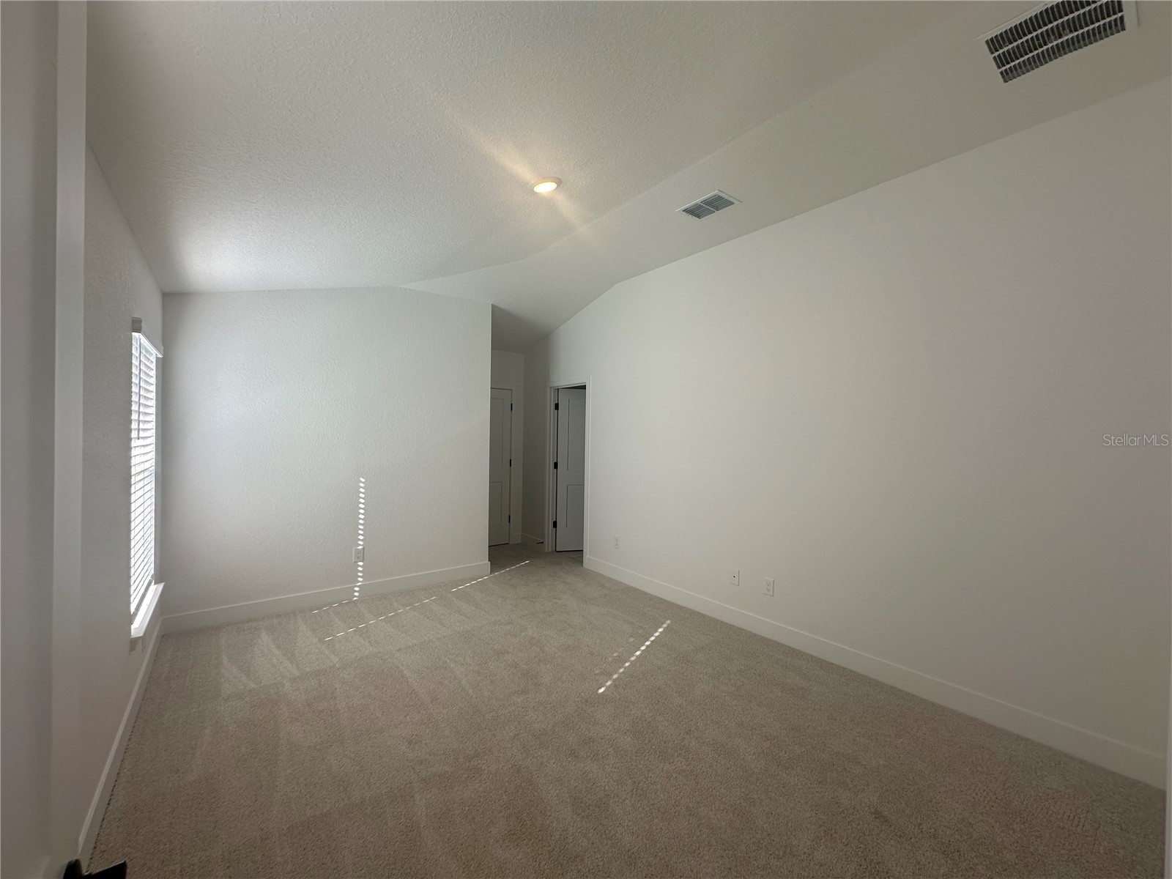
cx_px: 586
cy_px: 440
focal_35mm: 14
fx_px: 474
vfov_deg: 85.7
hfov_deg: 102.1
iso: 40
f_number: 2.2
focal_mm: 2.22
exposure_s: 1/108
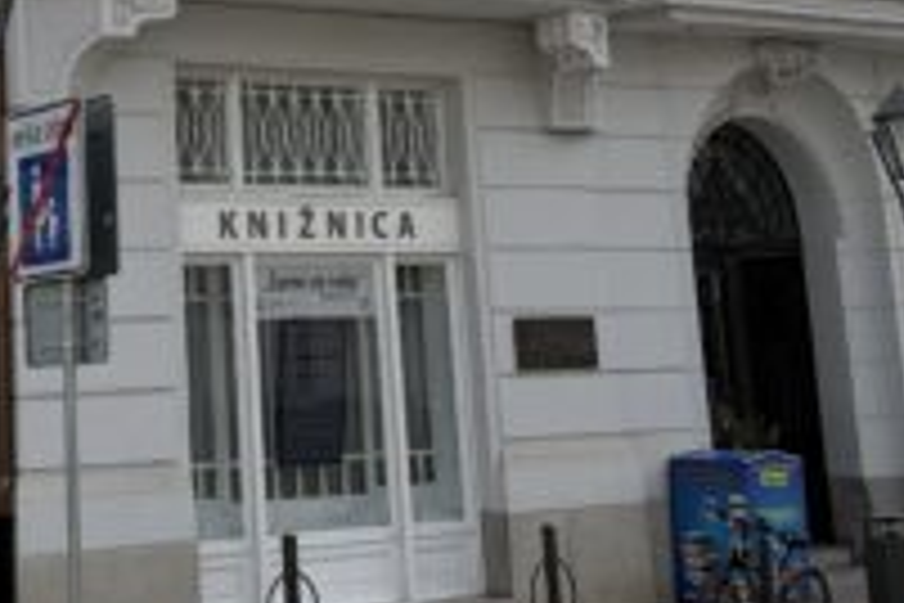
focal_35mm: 92
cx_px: 162
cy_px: -173
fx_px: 2310
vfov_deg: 14.3
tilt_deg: +12.9
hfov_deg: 21.8
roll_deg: +1.8
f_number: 1.78
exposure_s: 1/5714
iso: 125
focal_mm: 6.76
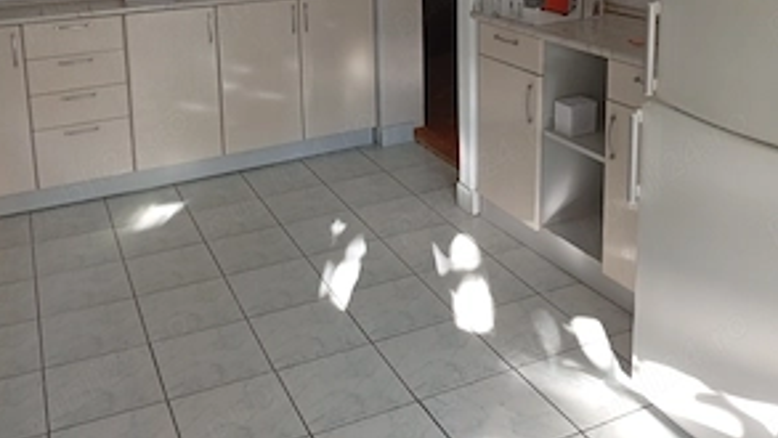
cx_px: 382
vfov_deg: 28.2
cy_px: 13
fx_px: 825
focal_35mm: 40
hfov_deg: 50.5
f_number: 1.8
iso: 375
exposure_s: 1/33.3
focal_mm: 3.98
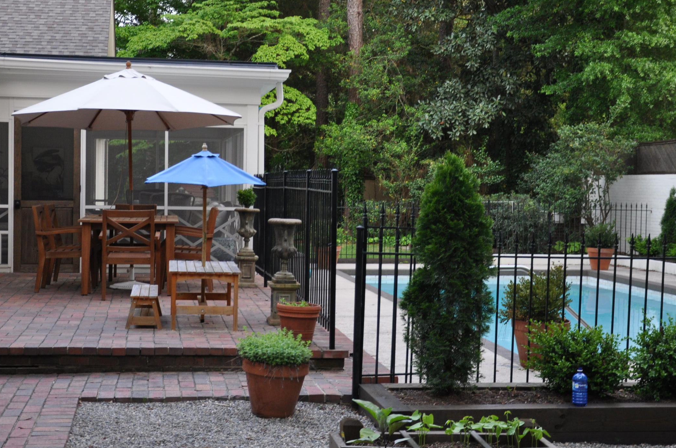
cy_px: 207
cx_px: 330
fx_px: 1125
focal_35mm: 60
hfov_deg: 33.4
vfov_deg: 22.6
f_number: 4
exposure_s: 1/60
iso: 500
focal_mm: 28
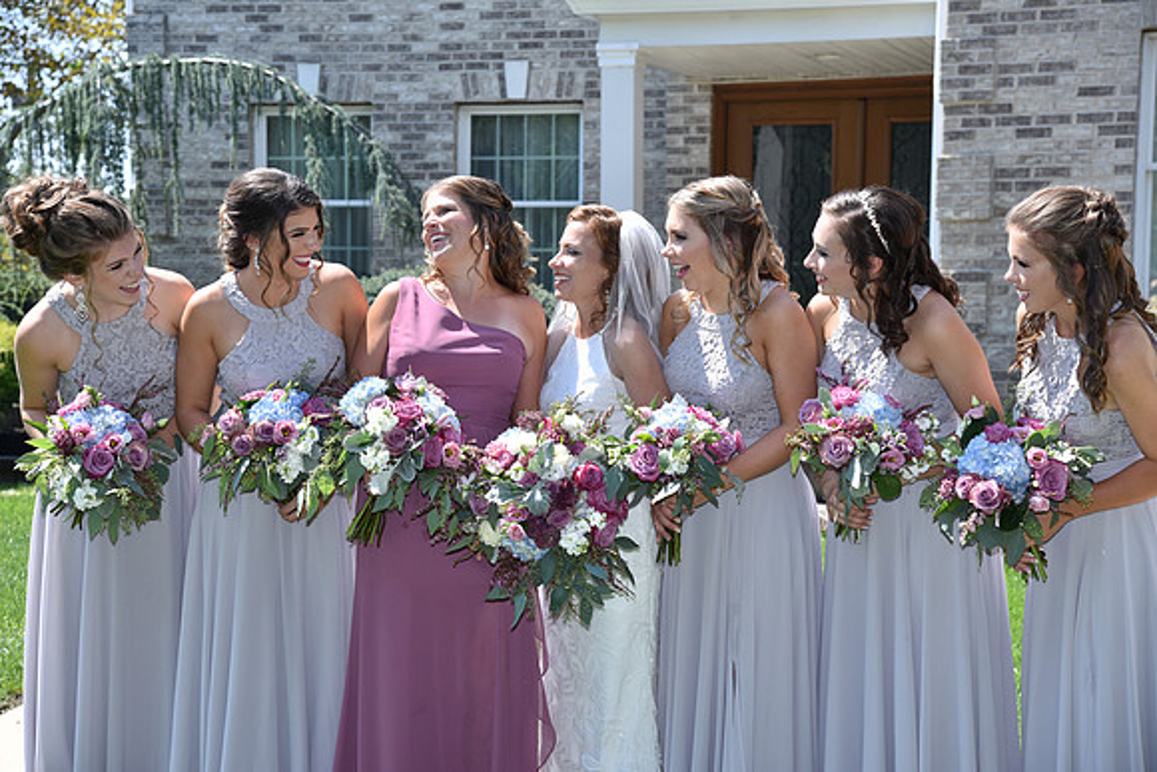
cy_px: 386
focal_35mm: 75
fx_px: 2411
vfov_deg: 18.2
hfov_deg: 27.0
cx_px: 578
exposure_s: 1/160
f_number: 5.6
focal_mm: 75
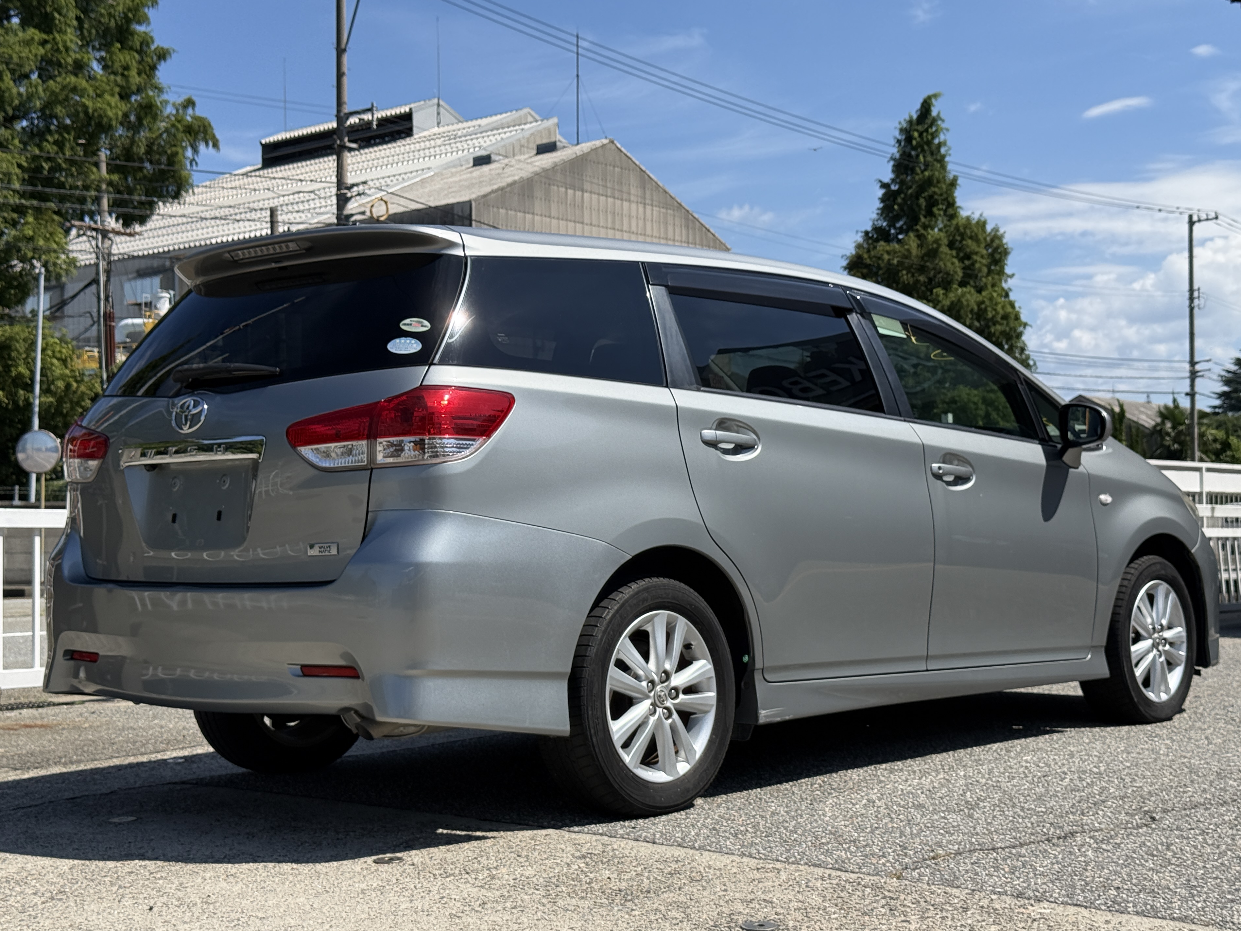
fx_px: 1828
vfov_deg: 28.6
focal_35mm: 51
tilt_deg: +1.7
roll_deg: +0.8
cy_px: 481
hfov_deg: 37.5
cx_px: 620
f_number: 1.78
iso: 80
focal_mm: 6.76
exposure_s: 1/6024
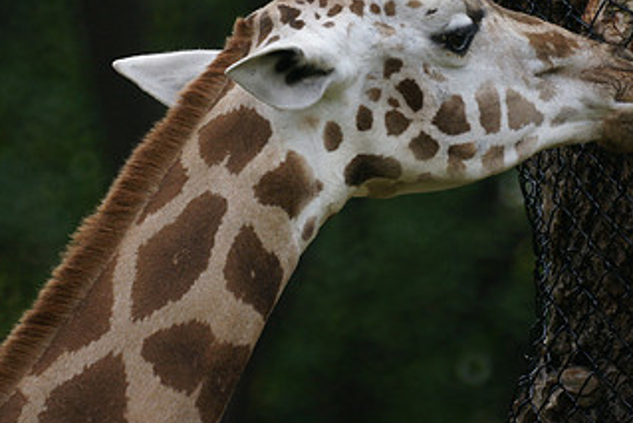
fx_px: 23993
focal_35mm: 1364
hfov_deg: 1.5
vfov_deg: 1.0
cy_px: 59
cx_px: 339
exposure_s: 1/250
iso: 500
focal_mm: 500
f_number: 8
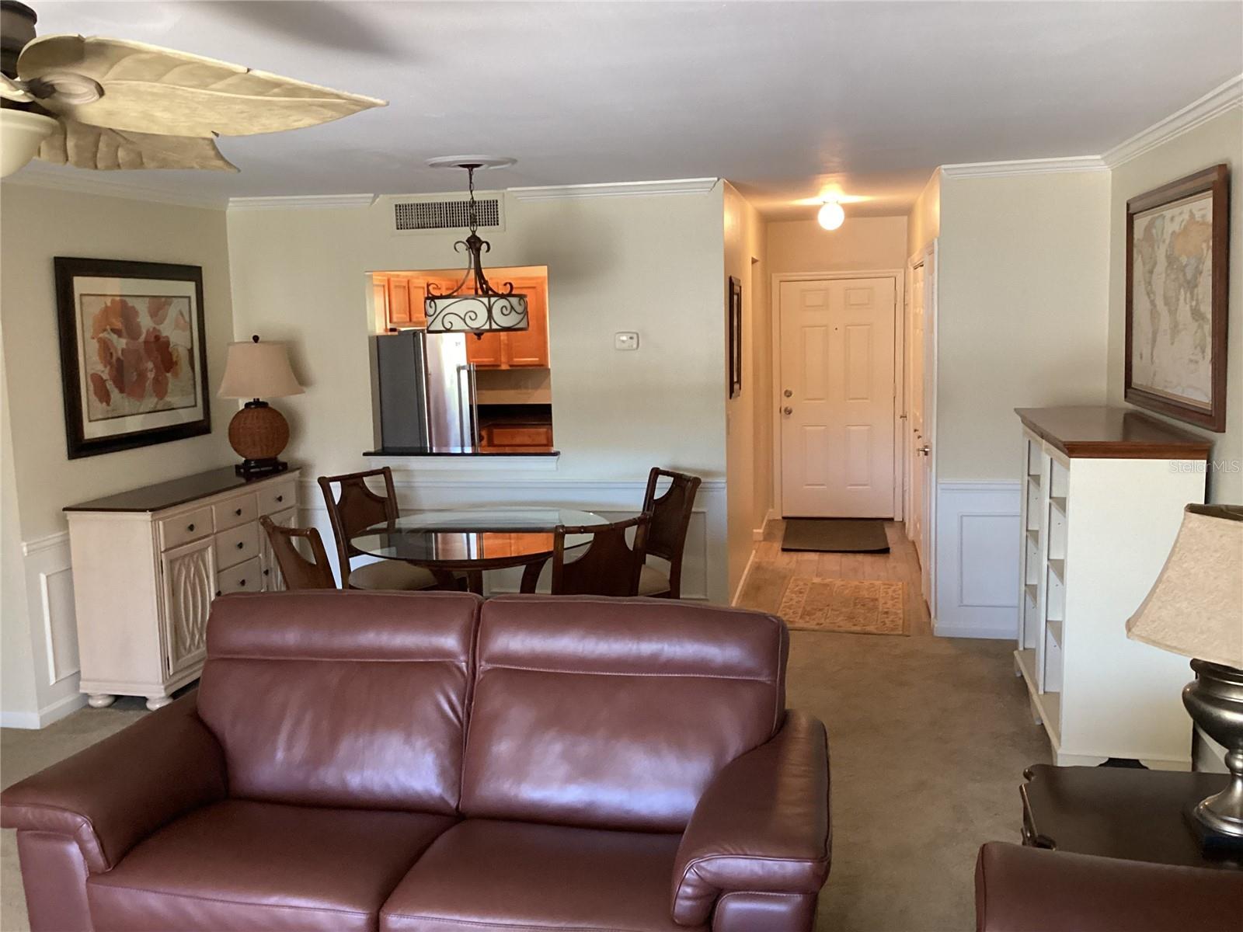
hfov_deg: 58.4
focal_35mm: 31
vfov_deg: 45.4
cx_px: 622
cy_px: 466
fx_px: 1113
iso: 320
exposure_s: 1/60
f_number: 2.4
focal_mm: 3.3
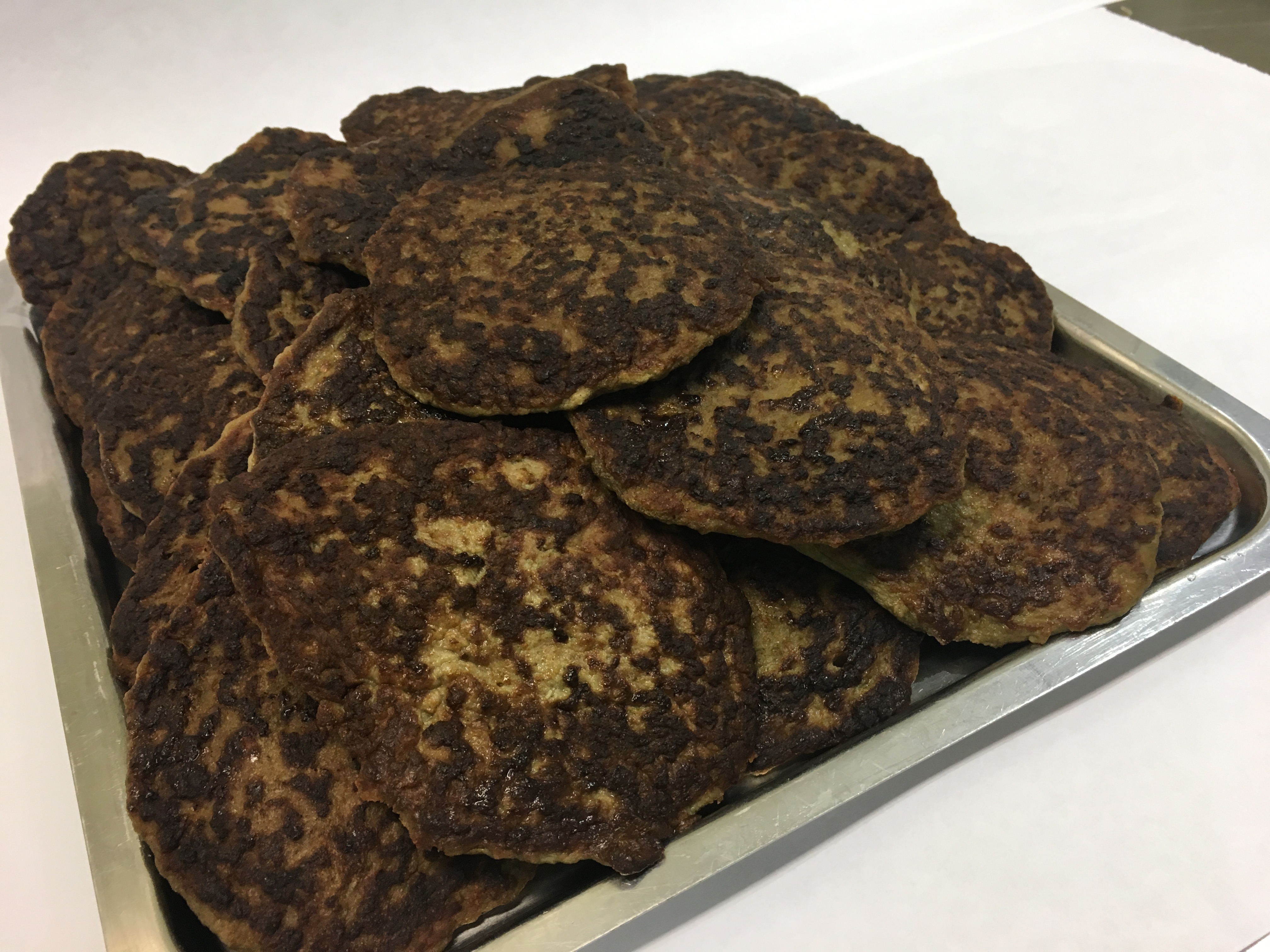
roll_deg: +3.8
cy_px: 476
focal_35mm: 29
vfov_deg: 48.2
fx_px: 1064
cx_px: 635
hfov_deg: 61.7
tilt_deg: -41.9
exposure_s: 1/33
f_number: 2.2
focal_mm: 4.15
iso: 50
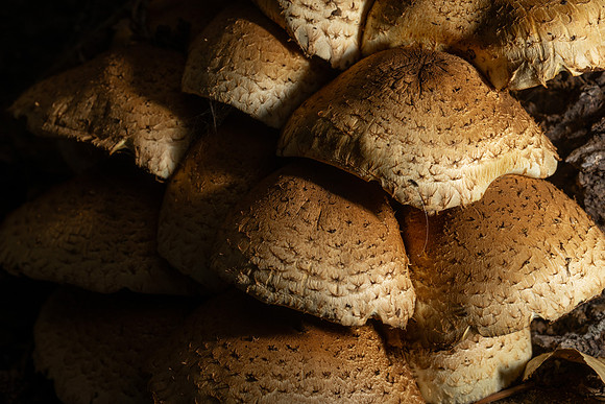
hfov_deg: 33.4
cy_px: 202
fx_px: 1009
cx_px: 302
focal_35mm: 60
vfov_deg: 22.6
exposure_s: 1/200
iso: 100
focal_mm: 60
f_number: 11
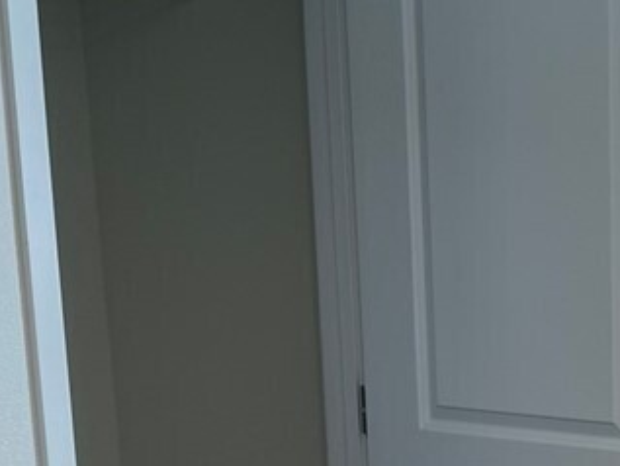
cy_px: 783
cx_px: 640
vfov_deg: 11.5
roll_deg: -0.6
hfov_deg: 15.9
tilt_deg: -18.0
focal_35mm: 121
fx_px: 2168
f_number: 1.78
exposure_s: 1/120
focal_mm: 6.76
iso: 64
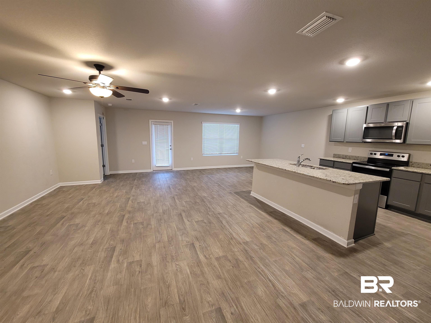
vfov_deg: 89.9
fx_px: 162
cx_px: 216
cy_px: 162
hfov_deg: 106.2
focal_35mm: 13
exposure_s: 1/30
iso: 320
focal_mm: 2.2
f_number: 2.2
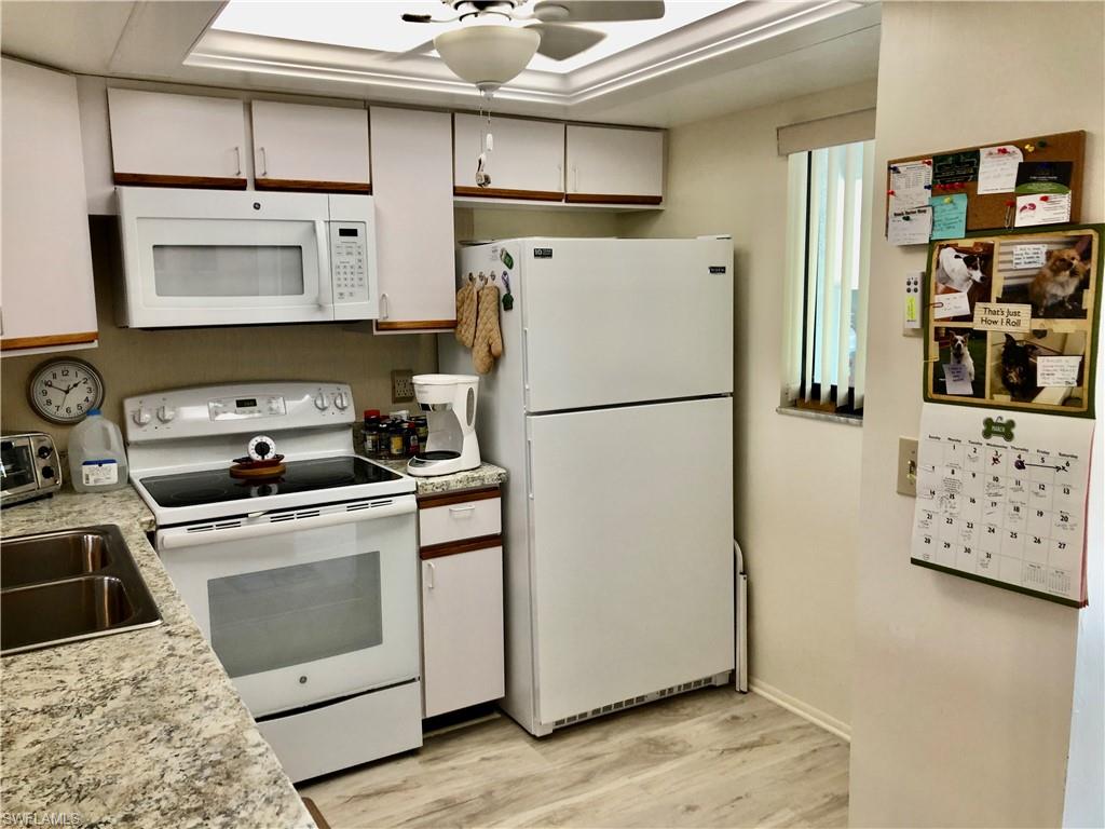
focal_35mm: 28
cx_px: 552
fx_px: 894
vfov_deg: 49.7
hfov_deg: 63.4
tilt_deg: -9.0
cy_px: 414
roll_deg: +0.6
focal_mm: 3.99
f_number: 1.8
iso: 25
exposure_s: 1/30
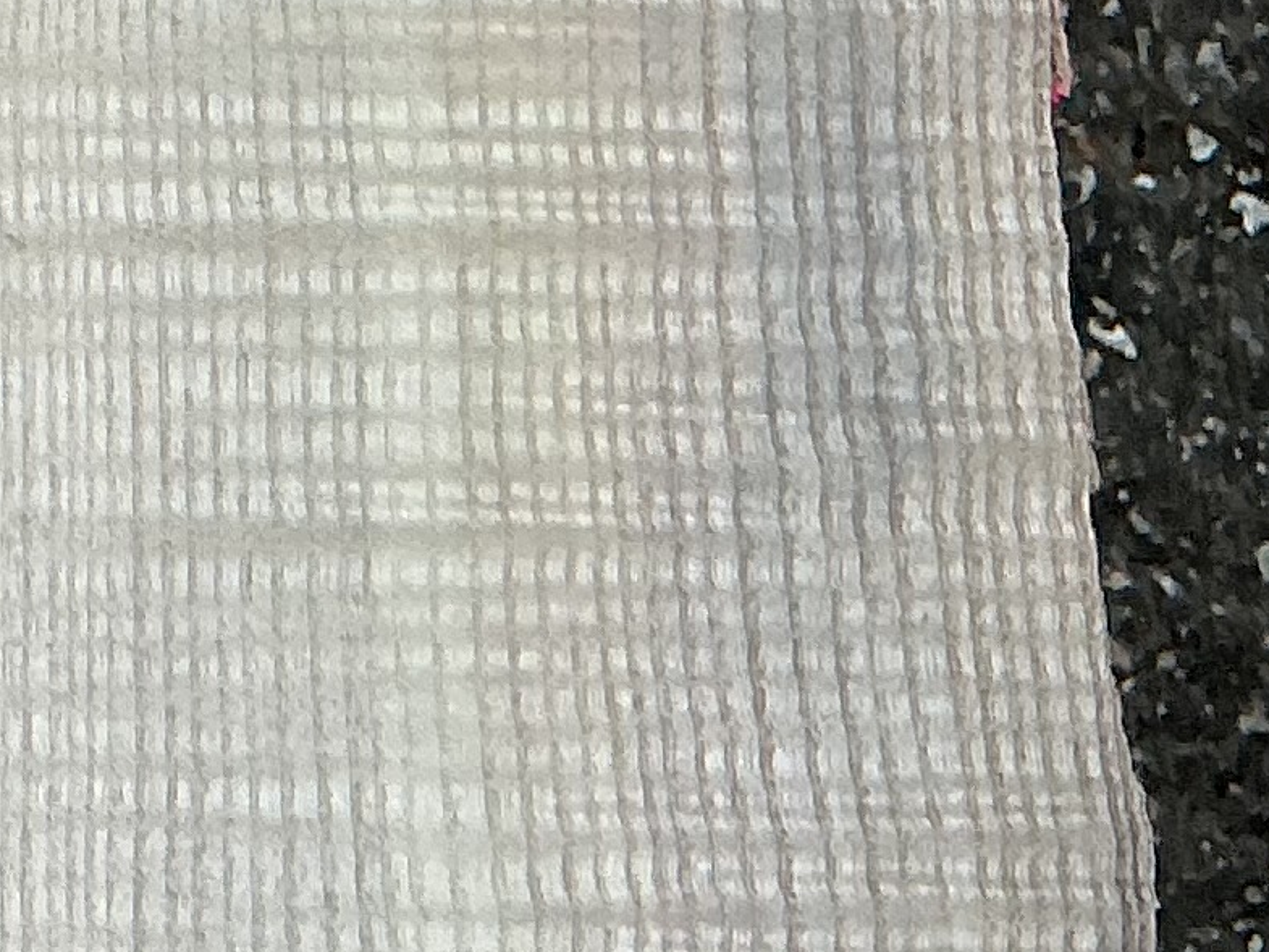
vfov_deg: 9.8
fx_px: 5463
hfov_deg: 11.5
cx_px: -1503
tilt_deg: -68.1
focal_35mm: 149
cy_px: -307
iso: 64
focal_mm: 3
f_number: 1.8
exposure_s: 1/100
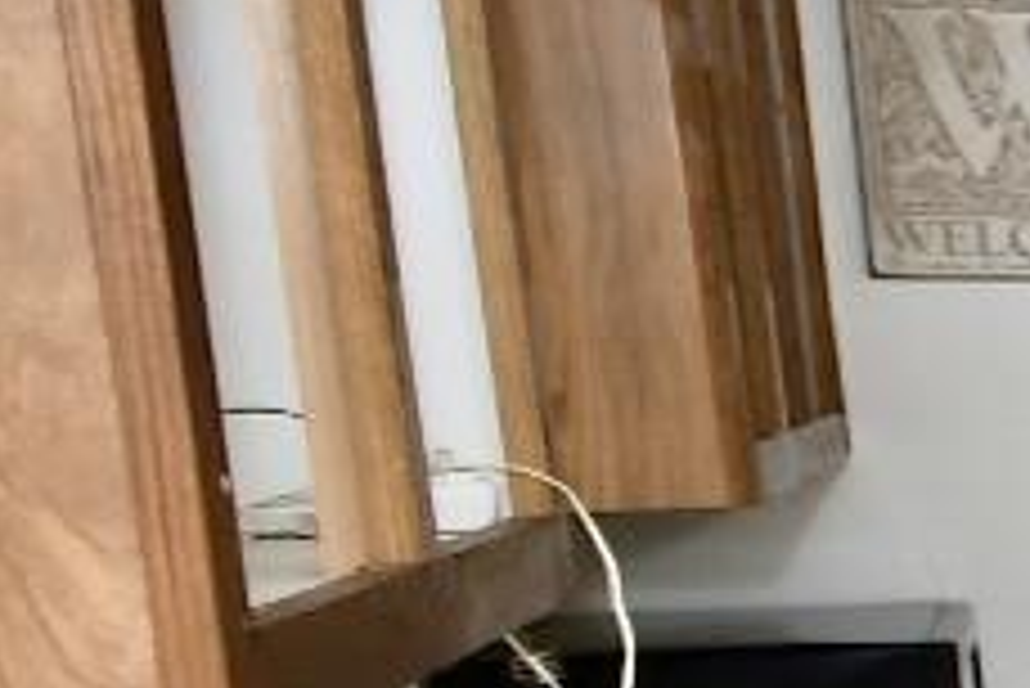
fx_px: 3035
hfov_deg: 9.6
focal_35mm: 106
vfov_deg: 12.5
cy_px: 895
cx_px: 3598
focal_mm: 10
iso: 400
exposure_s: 1/8
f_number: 9
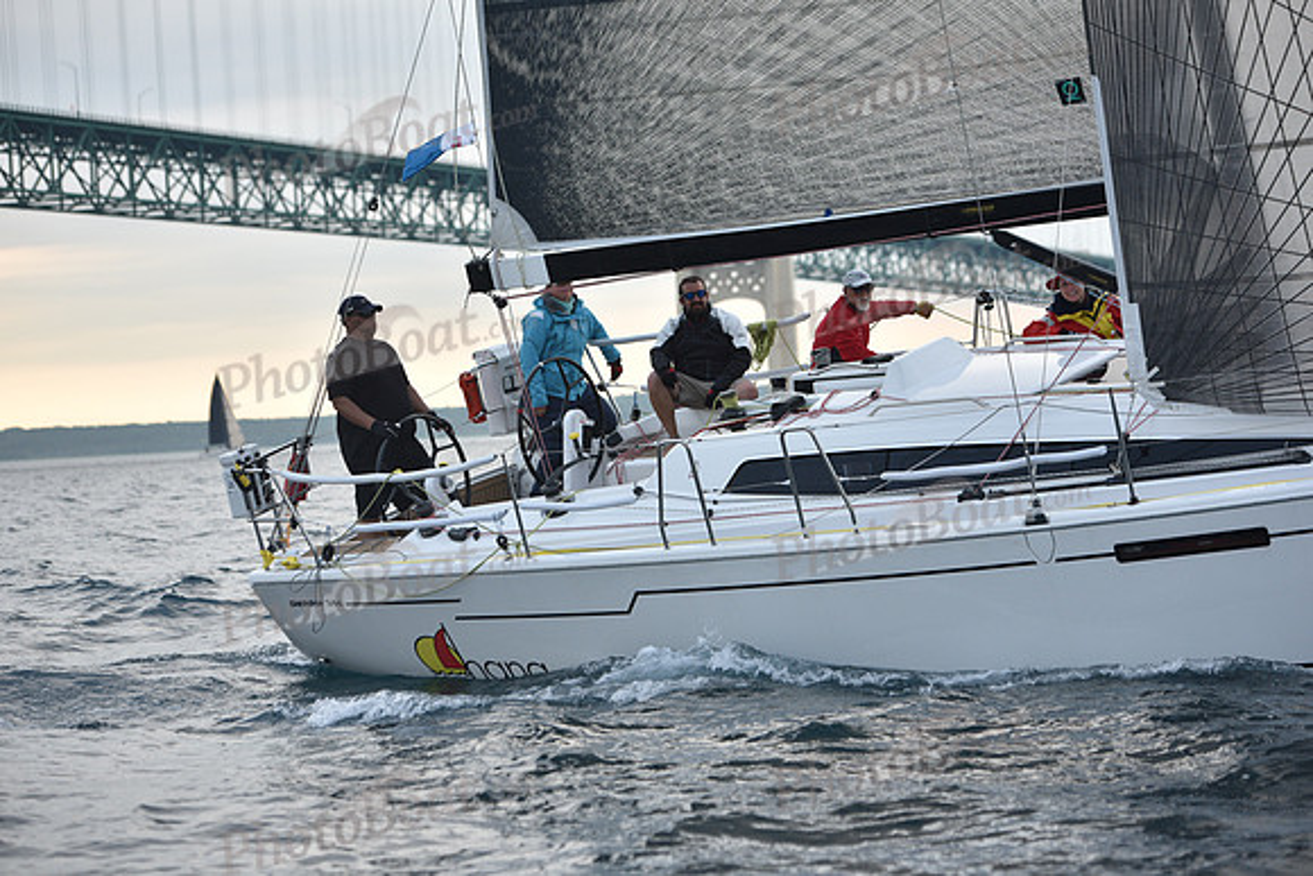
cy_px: 438
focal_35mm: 110
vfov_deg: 12.5
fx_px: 4013
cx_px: 656
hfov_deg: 18.6
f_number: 3.5
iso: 500
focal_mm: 110
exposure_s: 1/640
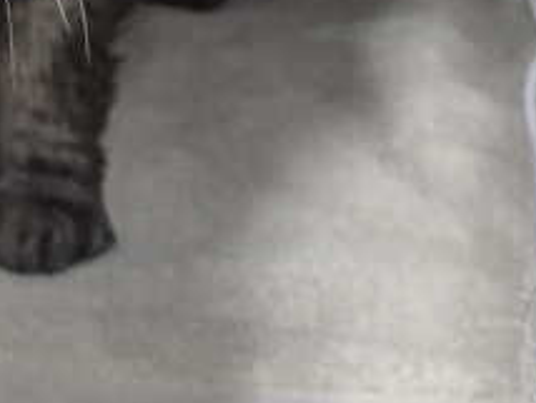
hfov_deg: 16.3
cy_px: -138
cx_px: -268
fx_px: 1705
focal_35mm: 110
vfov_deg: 13.0
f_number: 1.8
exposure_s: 1/120
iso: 1250
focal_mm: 5.4
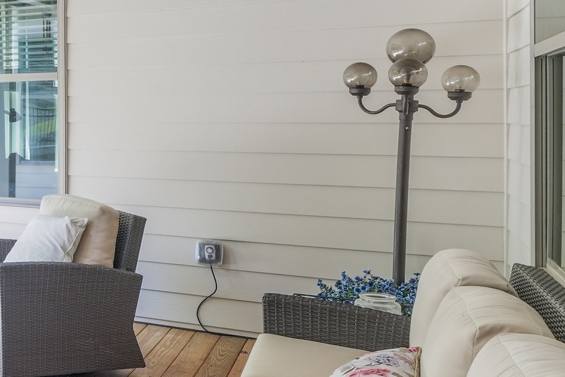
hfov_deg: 30.0
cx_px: -198
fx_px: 785
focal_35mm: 50
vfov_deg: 27.0
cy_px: 188
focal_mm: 16
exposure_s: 1/50
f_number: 8
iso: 320
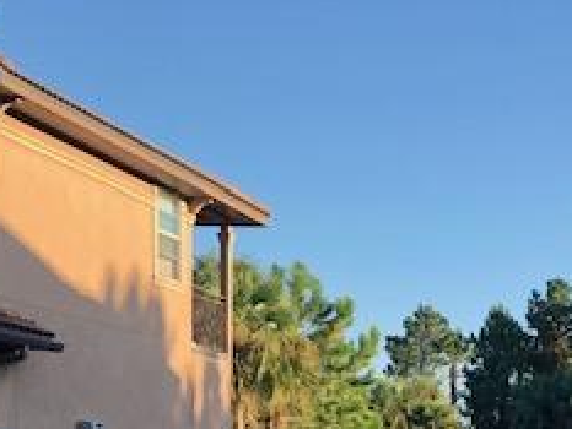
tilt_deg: -4.0
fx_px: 1273
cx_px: 633
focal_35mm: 77
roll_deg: +1.3
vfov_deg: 17.7
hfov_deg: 23.7
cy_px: 586
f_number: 1.8
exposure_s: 1/545
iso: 20
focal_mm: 3.99
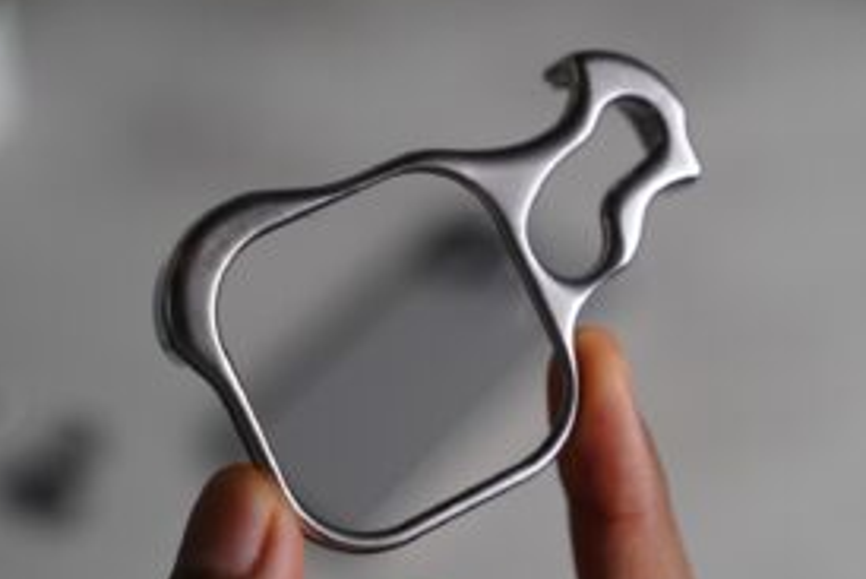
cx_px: 480
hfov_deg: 26.6
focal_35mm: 76
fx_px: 1829
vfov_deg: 18.0
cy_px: 277
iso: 400
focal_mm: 52
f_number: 4
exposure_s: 1/60
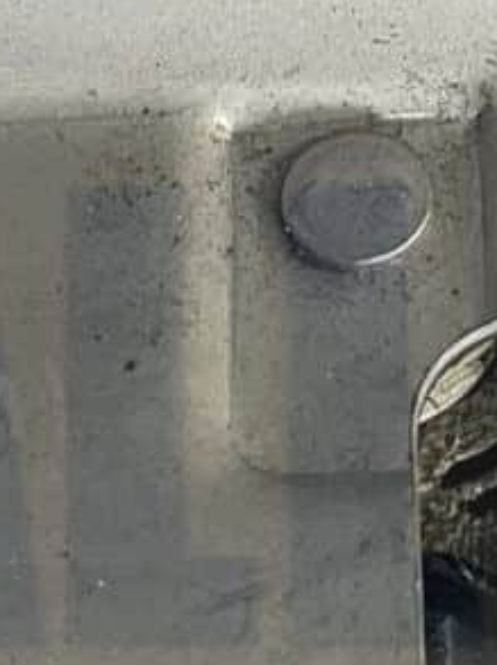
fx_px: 3492
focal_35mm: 182
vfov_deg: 10.7
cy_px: -93
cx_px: 554
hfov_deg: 8.1
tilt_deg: -55.5
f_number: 1.6
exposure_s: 1/60
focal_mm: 5.1
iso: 160
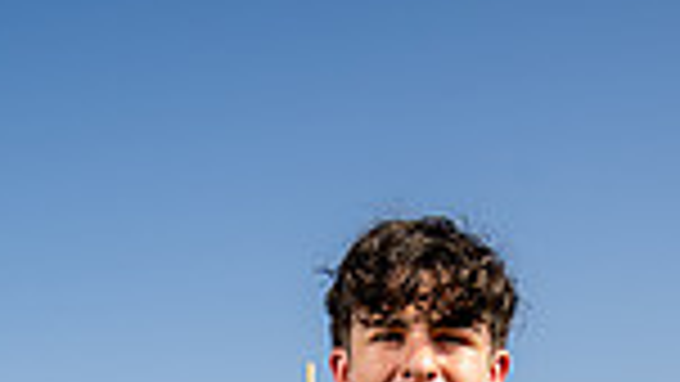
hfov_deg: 28.2
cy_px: 957
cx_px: 360
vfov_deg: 12.3
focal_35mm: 75
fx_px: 1353
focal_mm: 24
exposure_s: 1/125
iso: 50
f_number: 7.1
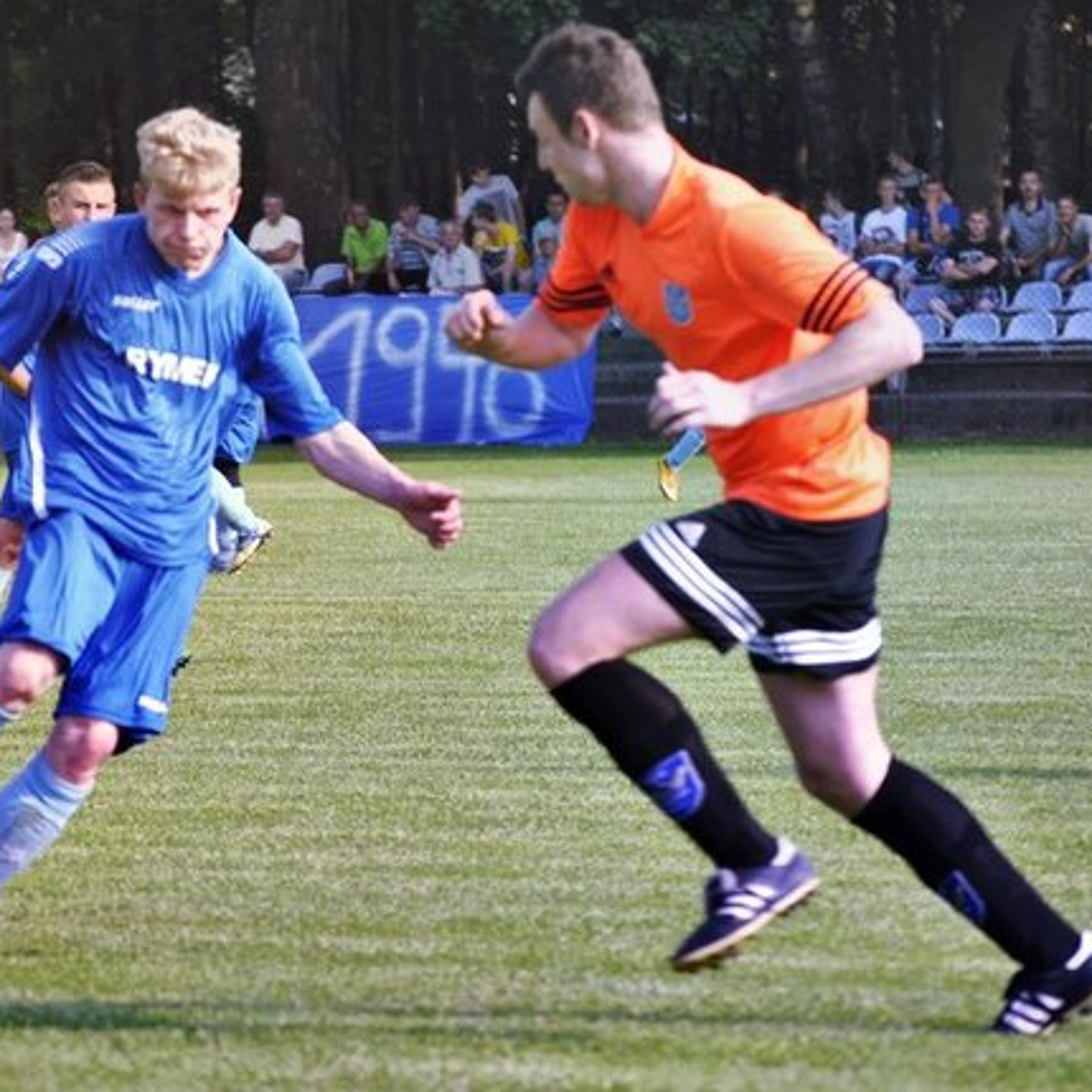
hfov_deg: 7.6
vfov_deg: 7.6
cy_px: 545
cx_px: 391
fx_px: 8244
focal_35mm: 231
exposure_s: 1/800
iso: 200
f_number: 4.8
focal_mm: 120
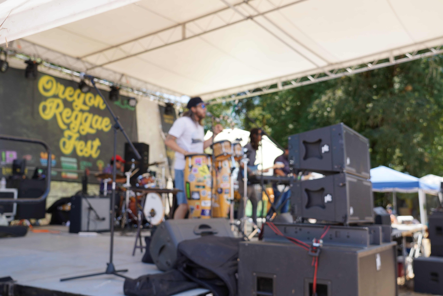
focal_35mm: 35
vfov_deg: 37.9
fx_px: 431
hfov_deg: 54.4
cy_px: 148
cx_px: 222
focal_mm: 35
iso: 100
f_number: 4.5
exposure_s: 1/200
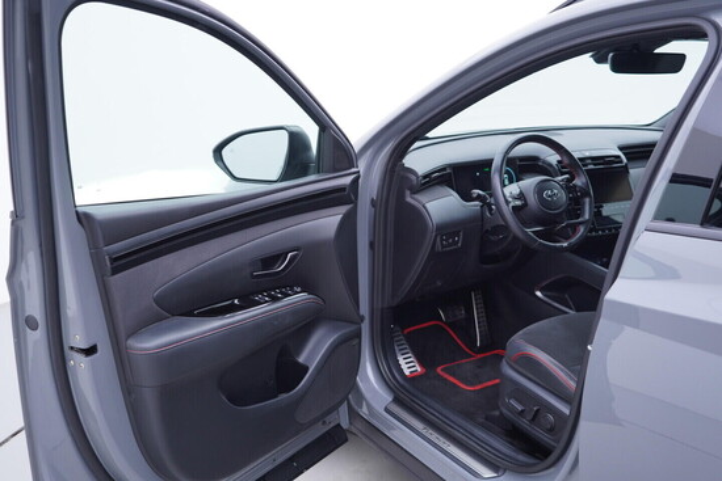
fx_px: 722
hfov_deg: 53.1
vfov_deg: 36.9
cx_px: 361
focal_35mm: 36
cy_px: 240
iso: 125
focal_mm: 24
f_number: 3.2
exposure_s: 1/50
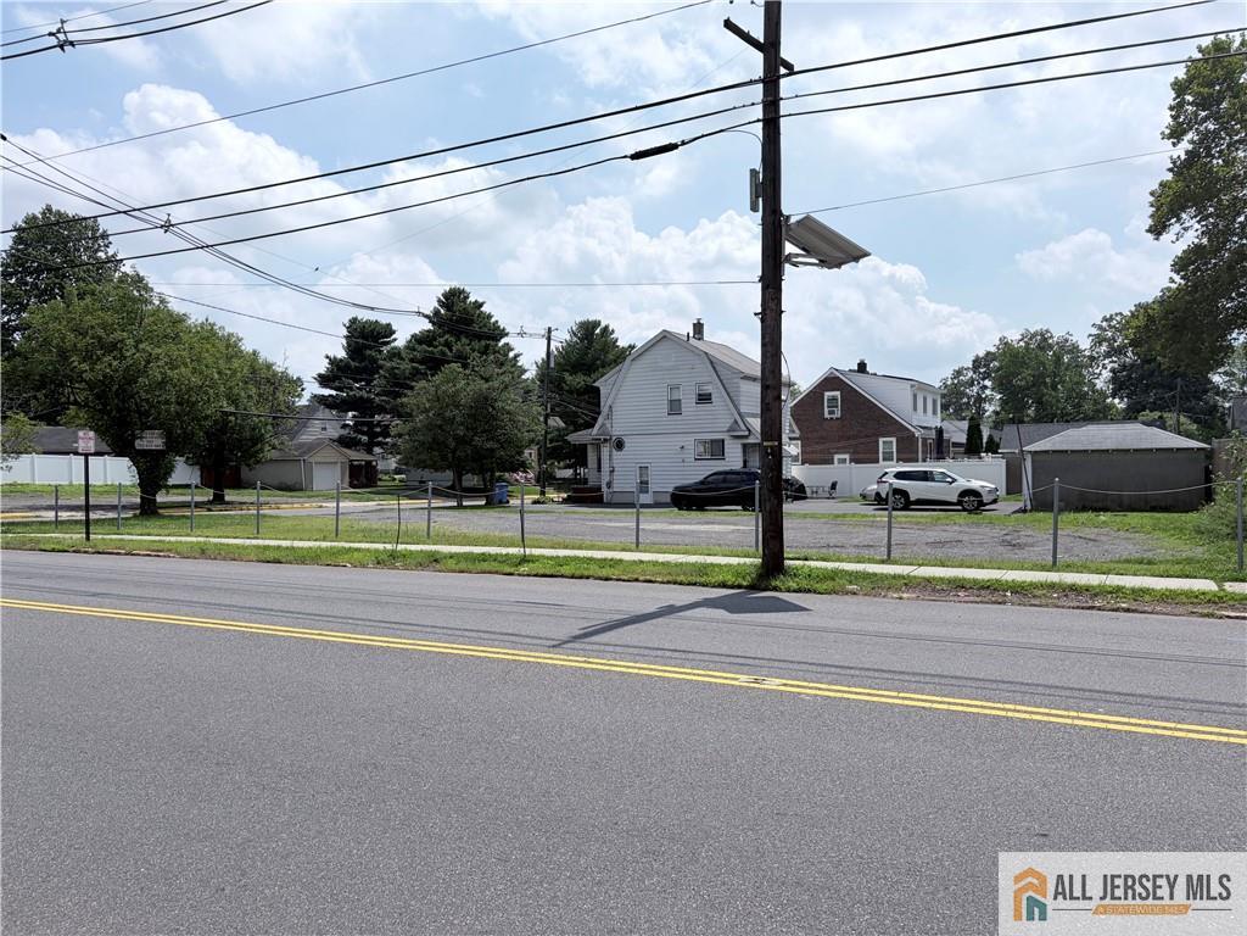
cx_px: 624
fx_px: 937
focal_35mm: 26
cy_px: 468
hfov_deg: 67.3
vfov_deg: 53.1
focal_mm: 5.96
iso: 50
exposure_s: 1/6329
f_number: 1.6
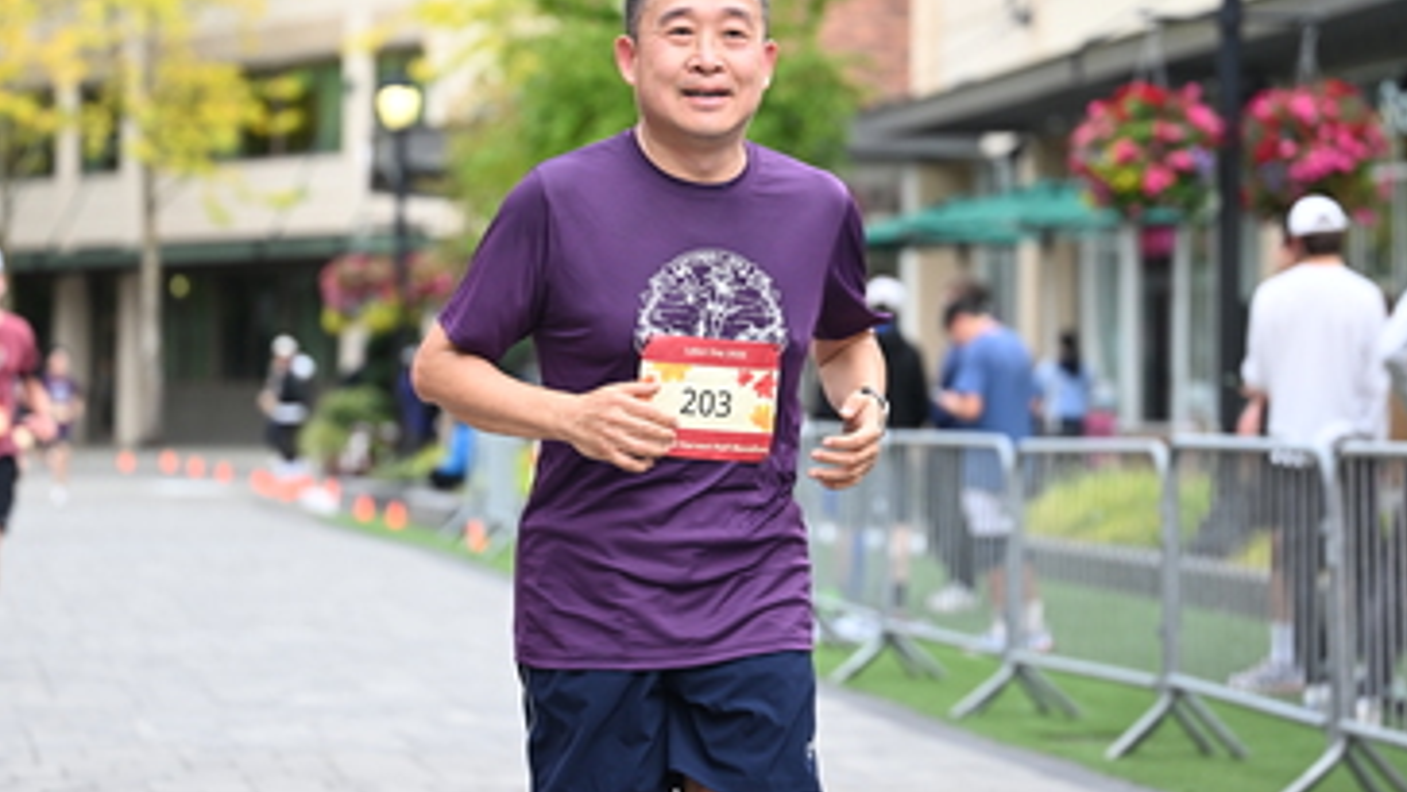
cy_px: 251
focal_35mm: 125
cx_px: 705
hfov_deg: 17.2
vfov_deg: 9.7
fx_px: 4665
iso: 640
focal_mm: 79
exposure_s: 1/1250
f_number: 2.8
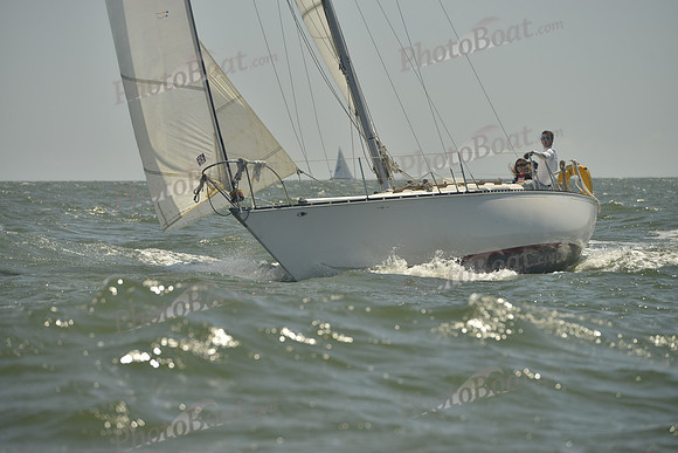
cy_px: 226
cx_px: 339
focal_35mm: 200
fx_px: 3767
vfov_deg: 6.9
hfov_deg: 10.3
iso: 280
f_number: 8
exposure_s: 1/1000
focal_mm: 200
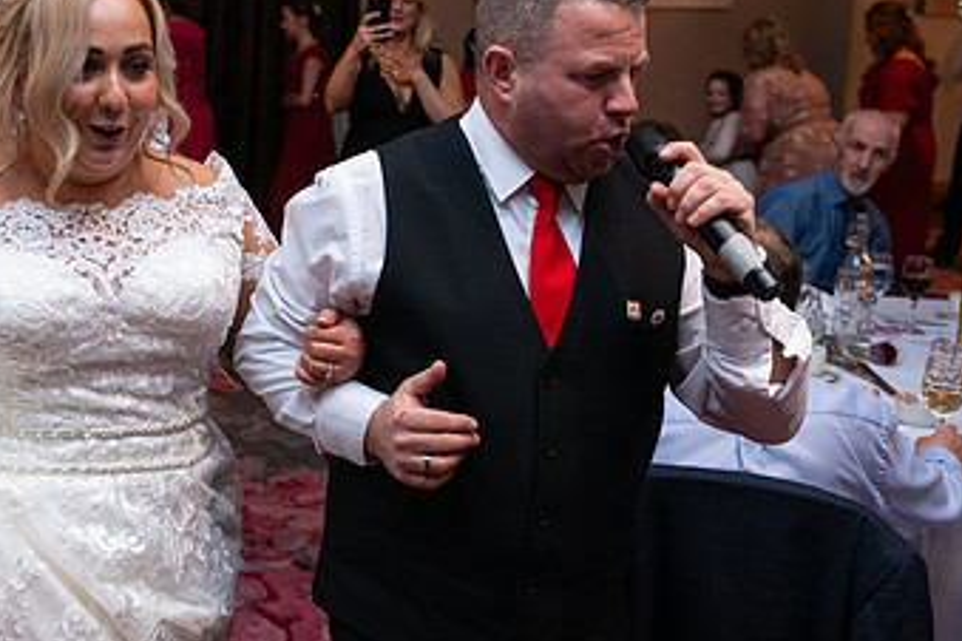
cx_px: 250
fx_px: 1416
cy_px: 214
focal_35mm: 53
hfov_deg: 36.7
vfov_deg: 25.4
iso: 1250
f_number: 3.5
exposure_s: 1/160
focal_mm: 31
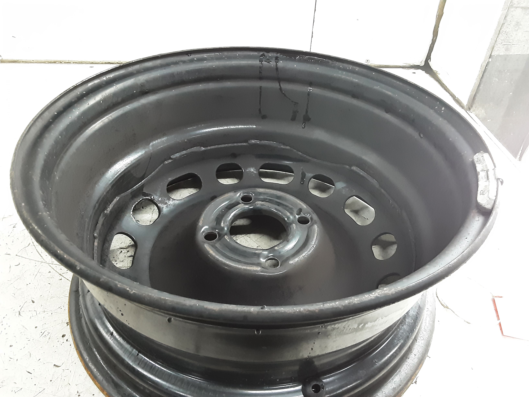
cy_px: 198
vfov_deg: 51.4
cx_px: 264
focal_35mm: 27
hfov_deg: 65.3
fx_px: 413
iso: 400
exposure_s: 1/25
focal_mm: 2.91
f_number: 1.9
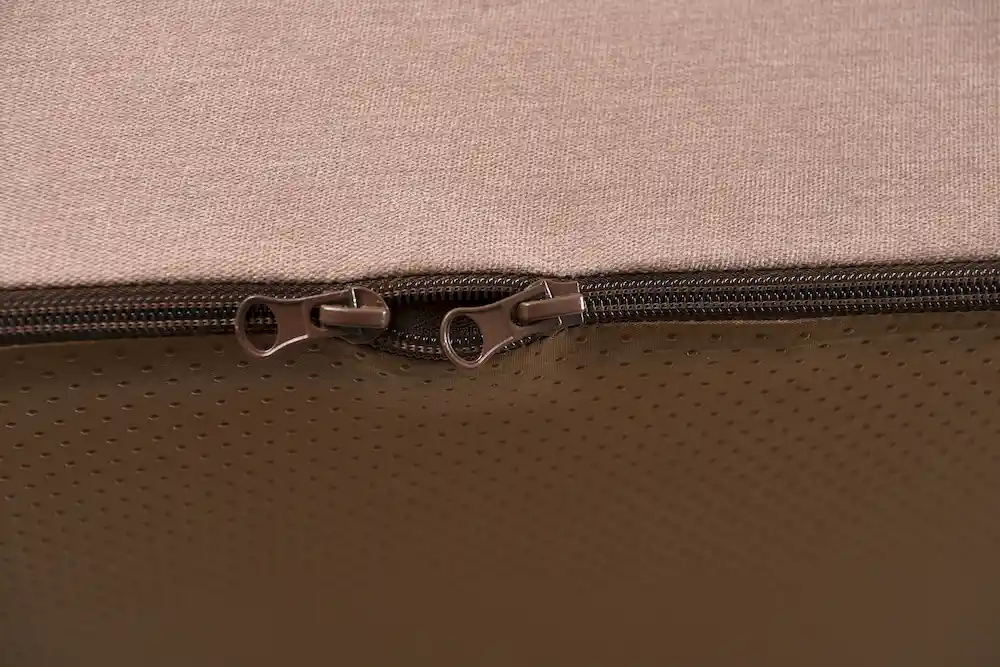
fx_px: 1806
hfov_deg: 31.0
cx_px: 500
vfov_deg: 20.9
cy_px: 334
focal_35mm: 65
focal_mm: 65
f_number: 9
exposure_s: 1/125
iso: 320
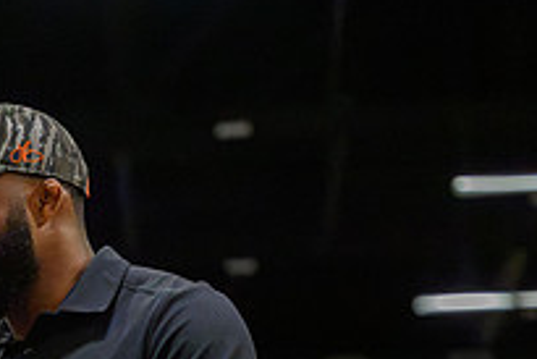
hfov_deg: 9.5
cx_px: -190
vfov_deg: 6.5
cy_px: 436
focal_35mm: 211
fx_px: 3150
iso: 12800
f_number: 3.2
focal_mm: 70
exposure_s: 1/800
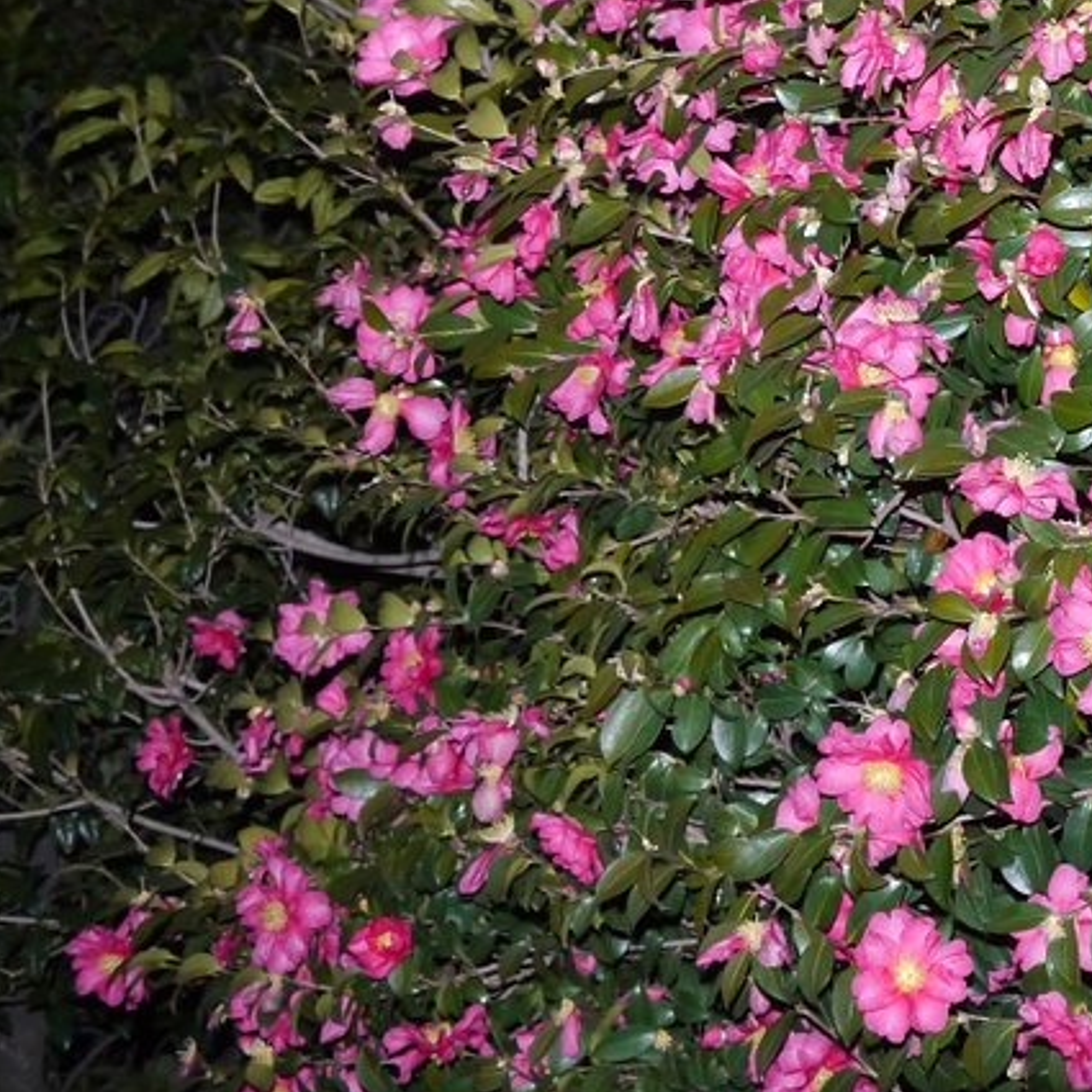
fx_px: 2891
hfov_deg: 20.4
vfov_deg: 21.1
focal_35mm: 81
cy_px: 193
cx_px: 1213
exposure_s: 1/60
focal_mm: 19
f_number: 5.6
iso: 800
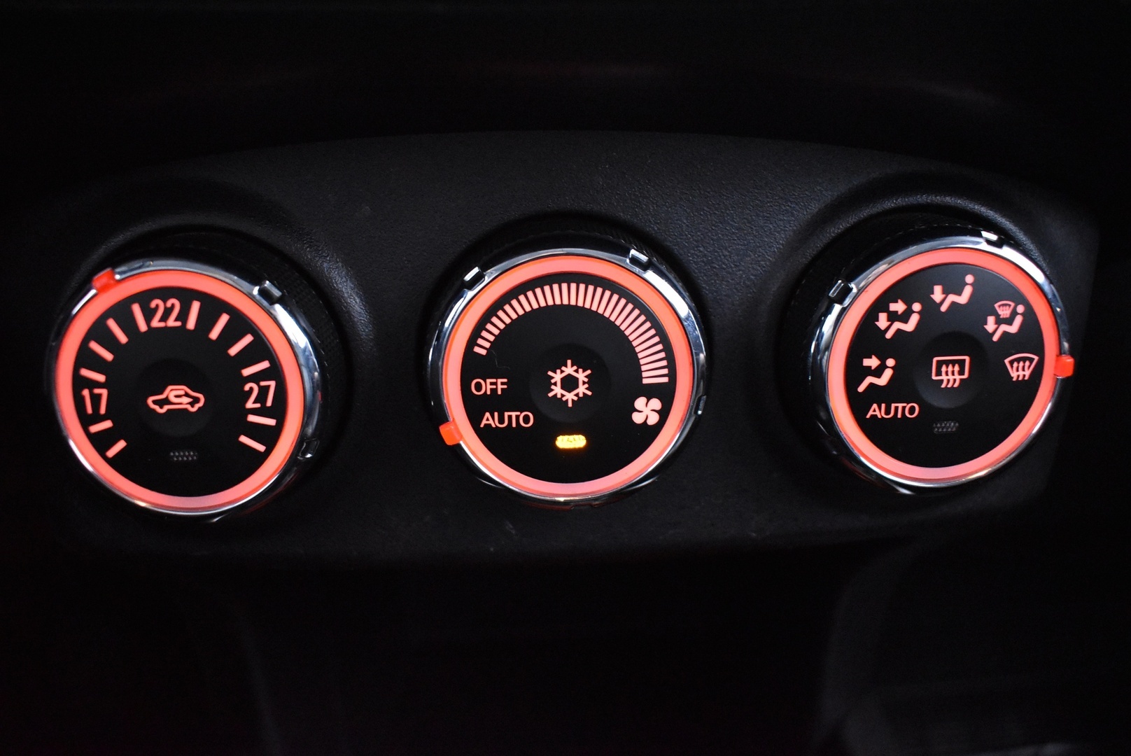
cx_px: 566
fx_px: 943
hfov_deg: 61.9
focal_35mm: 30
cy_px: 378
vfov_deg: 43.7
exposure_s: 1/30
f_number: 3.5
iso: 5600
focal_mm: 20
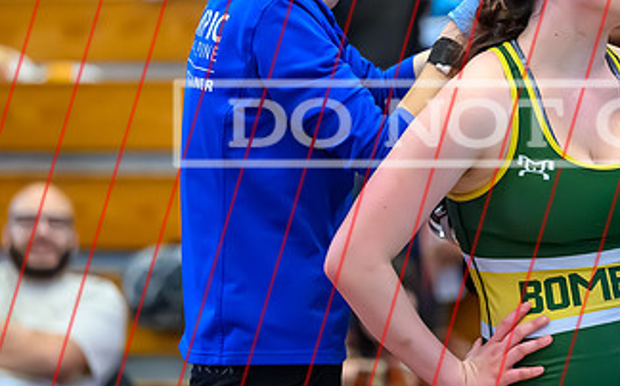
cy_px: 117
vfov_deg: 4.2
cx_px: 570
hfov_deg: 6.7
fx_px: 5251
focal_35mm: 311
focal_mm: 145
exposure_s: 1/640
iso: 10000
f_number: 2.8
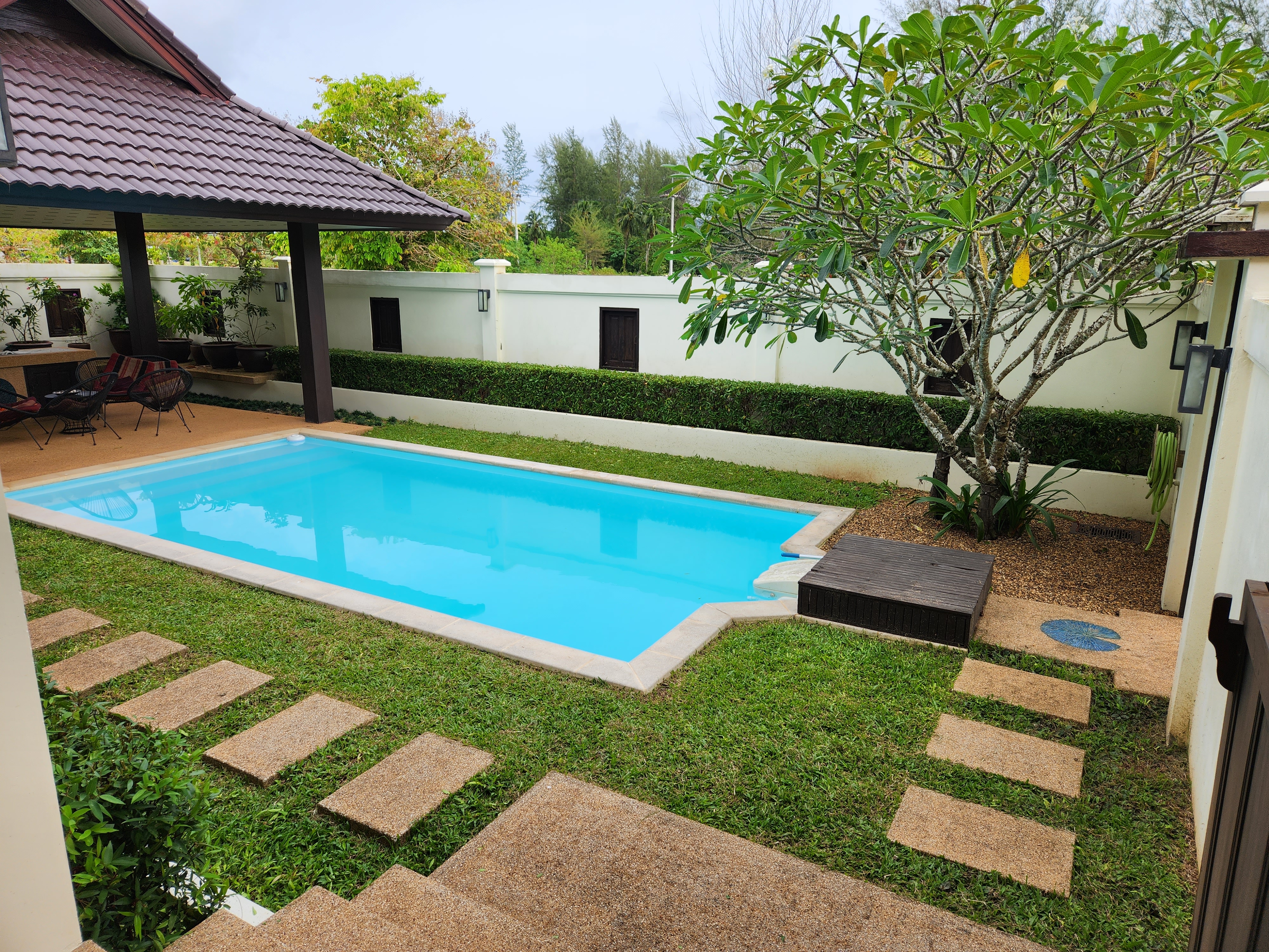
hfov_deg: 73.9
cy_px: 476
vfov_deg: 58.9
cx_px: 634
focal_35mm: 23
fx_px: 843
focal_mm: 5.4
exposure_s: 1/205
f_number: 1.8
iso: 20
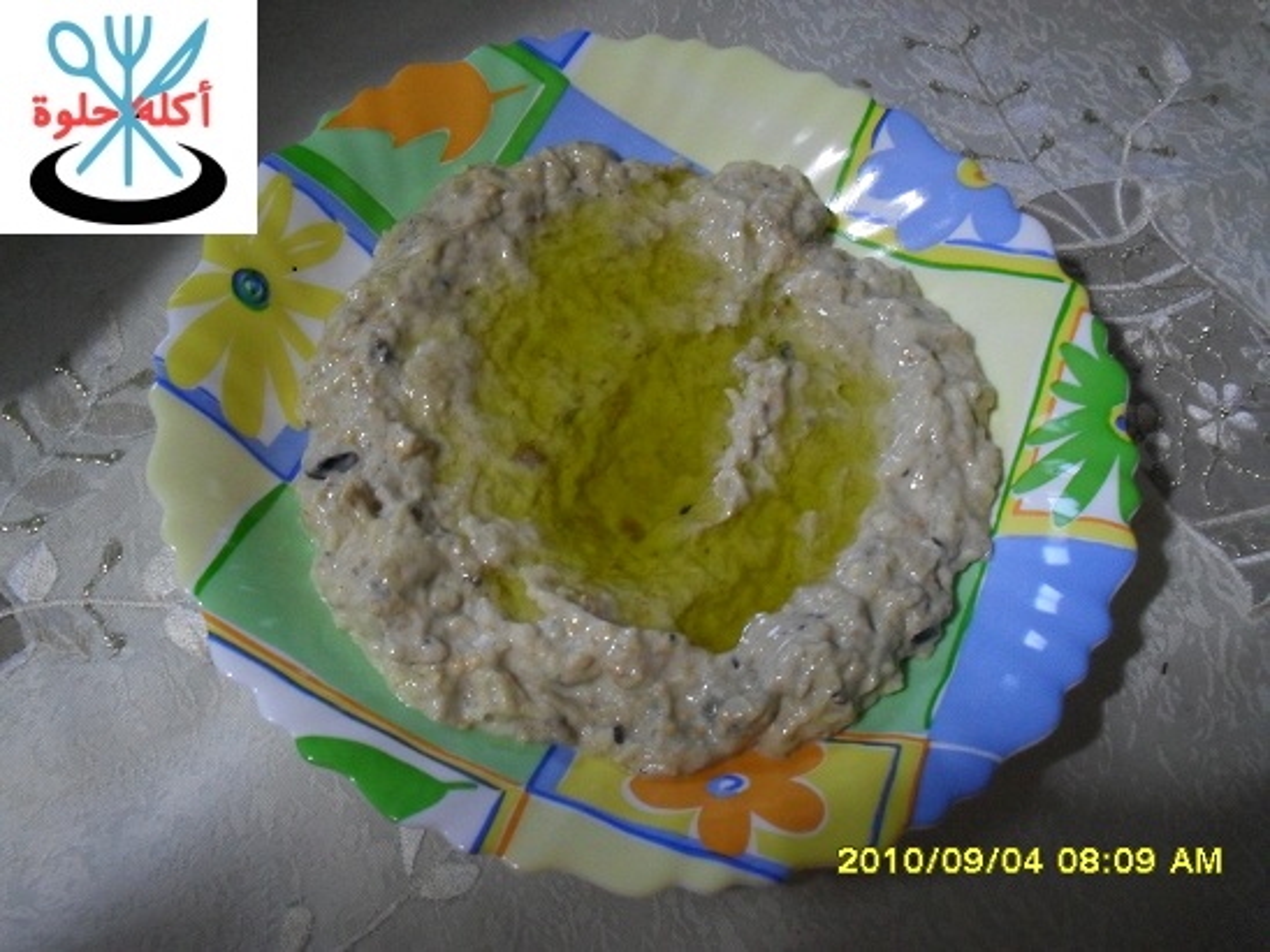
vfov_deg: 40.7
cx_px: 635
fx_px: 1284
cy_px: 476
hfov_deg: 52.6
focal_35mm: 35
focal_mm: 6.3
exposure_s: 1/15
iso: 320
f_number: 3.2
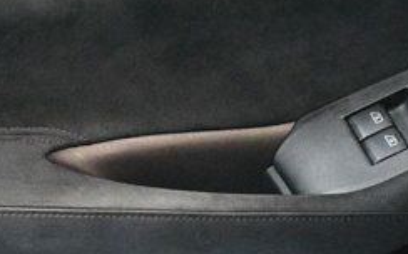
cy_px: 157
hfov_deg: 12.4
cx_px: 17
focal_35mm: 167
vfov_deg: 7.8
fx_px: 1855
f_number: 3.8
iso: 4000
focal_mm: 26
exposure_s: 1/60
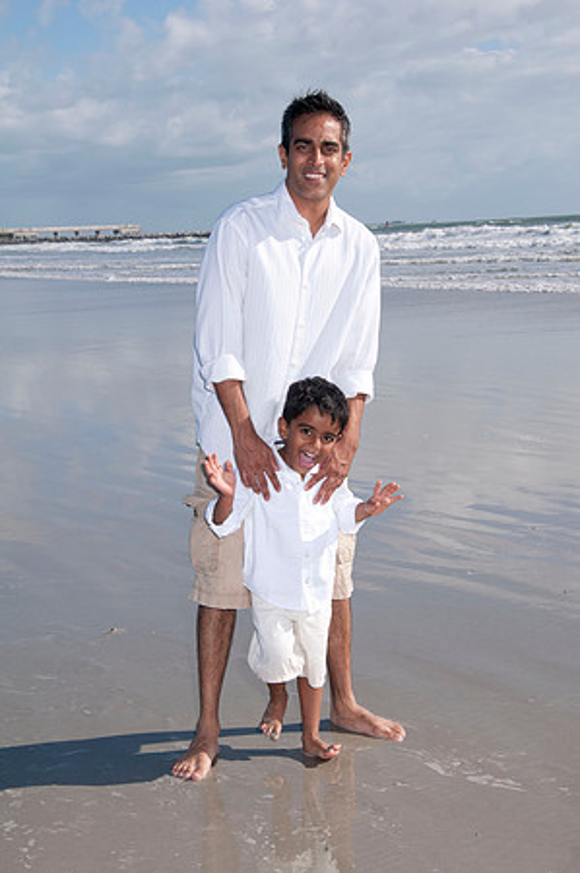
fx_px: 1526
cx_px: 290
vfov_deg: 31.9
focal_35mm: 63
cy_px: 436
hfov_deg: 21.5
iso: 100
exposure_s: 1/250
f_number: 11
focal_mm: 42
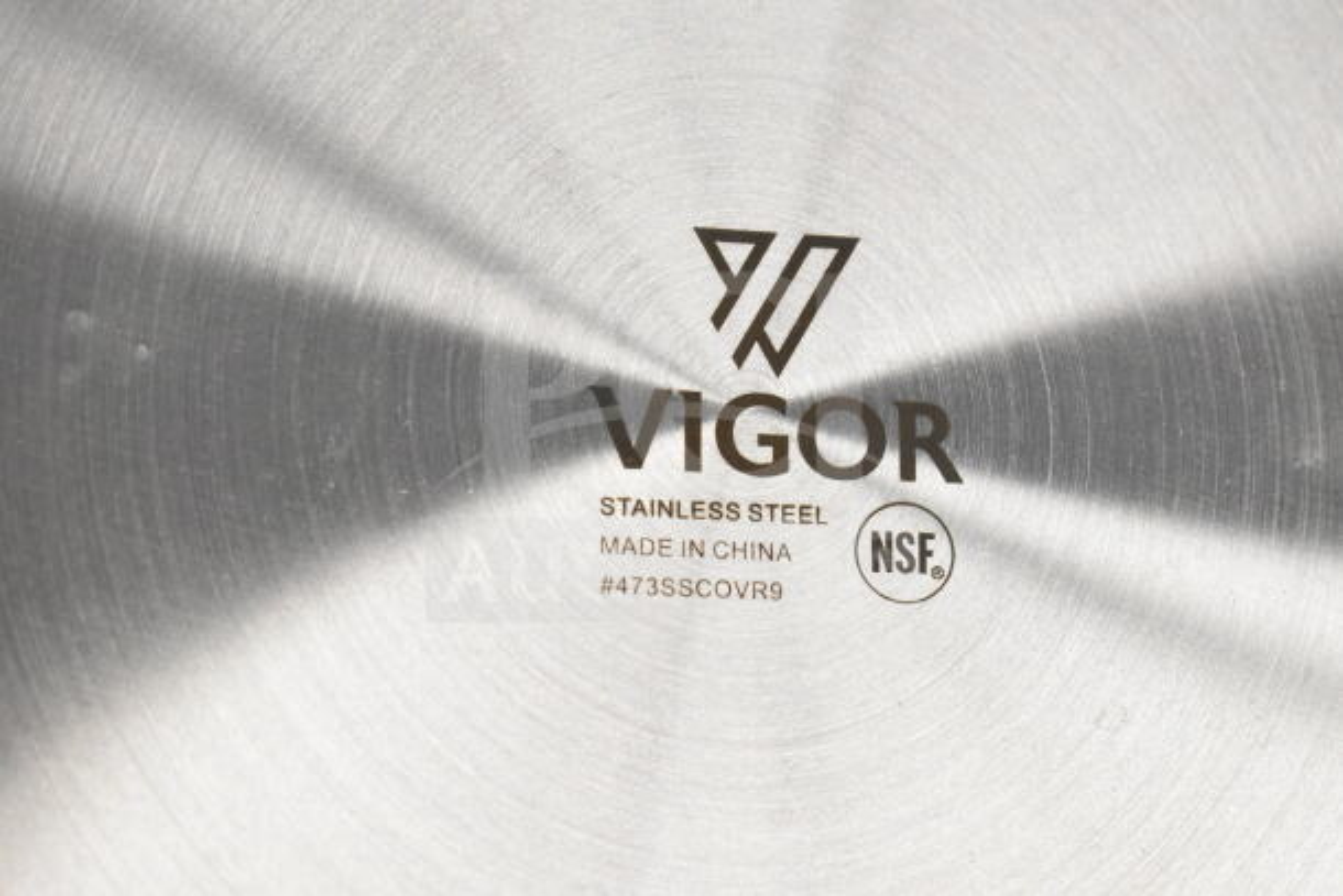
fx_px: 3078
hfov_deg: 24.6
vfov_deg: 16.6
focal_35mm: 82
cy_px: 448
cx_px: 672
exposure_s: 1/125
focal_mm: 55
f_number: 5.6
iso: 1600
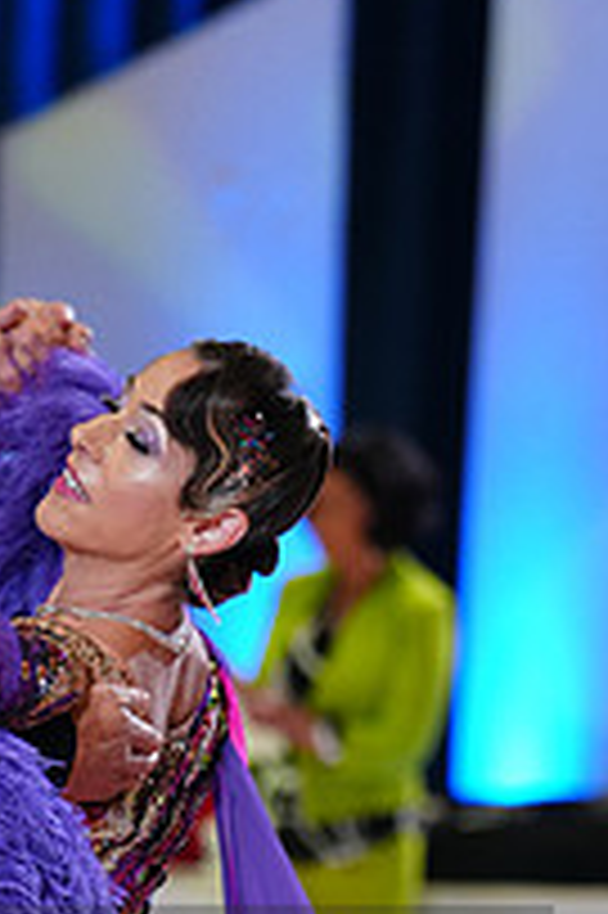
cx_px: -65
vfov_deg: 6.0
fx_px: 8627
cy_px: 1058
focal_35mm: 340
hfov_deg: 4.0
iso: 2000
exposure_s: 1/400
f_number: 2.8
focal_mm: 119
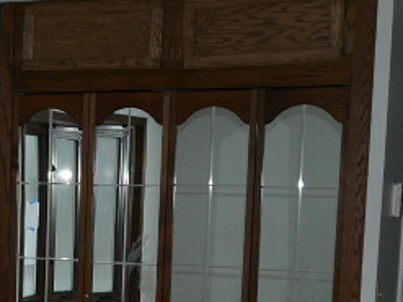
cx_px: -114
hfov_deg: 19.0
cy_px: 322
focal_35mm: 96
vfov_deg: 15.0
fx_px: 1117
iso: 100
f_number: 2.8
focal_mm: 4.6
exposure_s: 1/30
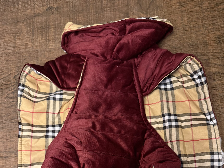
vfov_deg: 40.1
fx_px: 214
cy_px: 148
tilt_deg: -77.5
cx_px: 112
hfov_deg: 55.4
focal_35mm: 33
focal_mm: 6.76
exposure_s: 1/33
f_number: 1.78
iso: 800
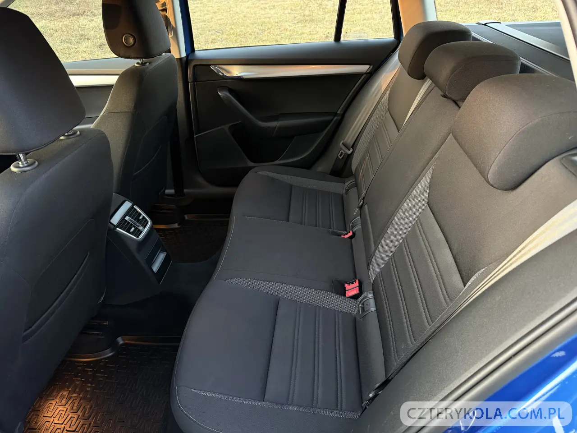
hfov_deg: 71.6
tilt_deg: -32.9
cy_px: 216
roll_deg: +1.7
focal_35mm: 24
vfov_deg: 56.8
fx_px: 400
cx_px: 288
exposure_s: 1/60
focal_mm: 6.76
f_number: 1.78
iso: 500
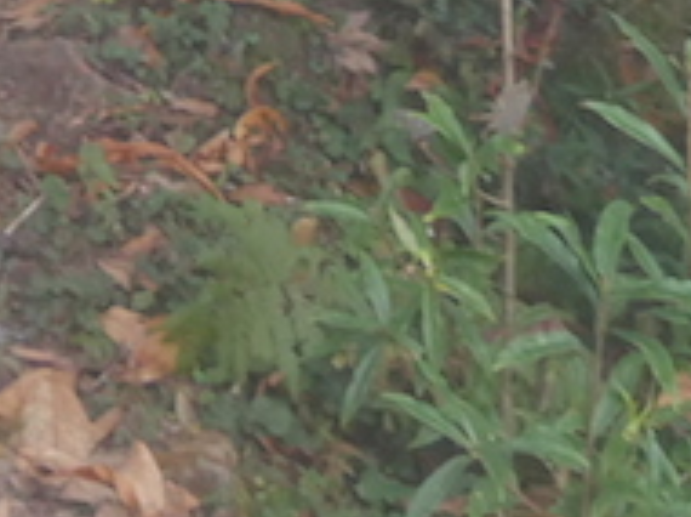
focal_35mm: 158
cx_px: -236
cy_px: -710
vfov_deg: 8.6
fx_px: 3150
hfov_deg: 12.1
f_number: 3.6
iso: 1250
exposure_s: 1/60
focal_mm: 15
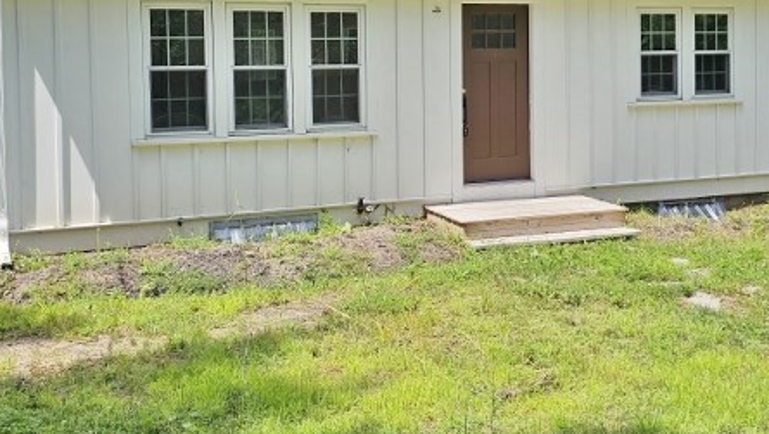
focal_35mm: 45
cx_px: 404
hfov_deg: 45.4
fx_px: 918
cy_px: 100
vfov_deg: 26.2
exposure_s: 1/500
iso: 10
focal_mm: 6.3
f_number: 1.7
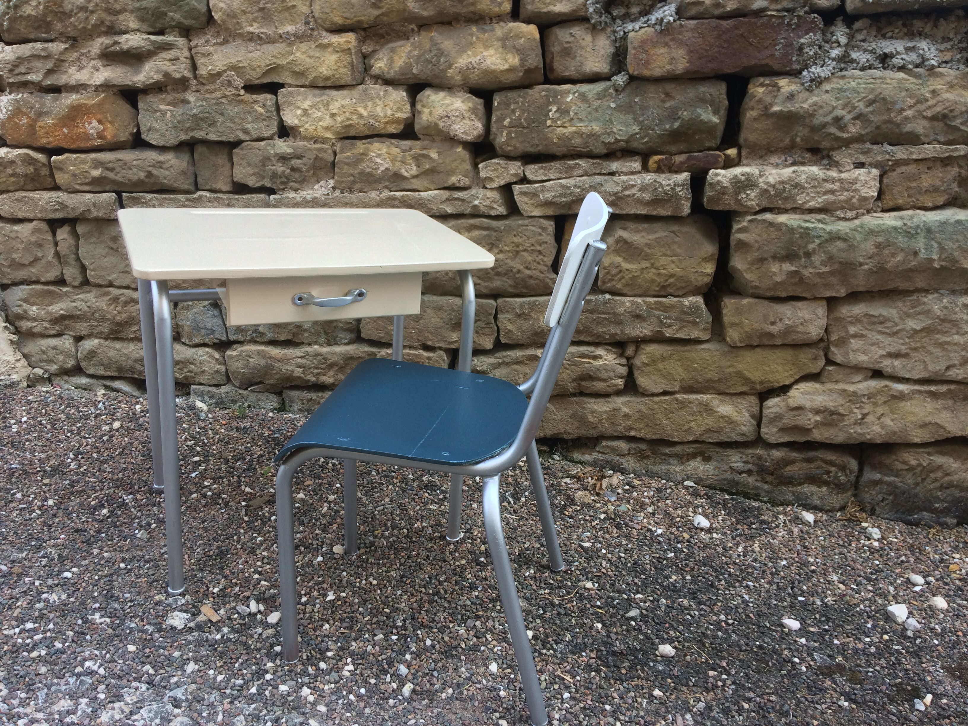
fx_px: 811
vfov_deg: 48.2
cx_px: 484
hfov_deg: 61.7
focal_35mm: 29
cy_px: 363
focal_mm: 4.15
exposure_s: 1/148
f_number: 2.2
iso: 32
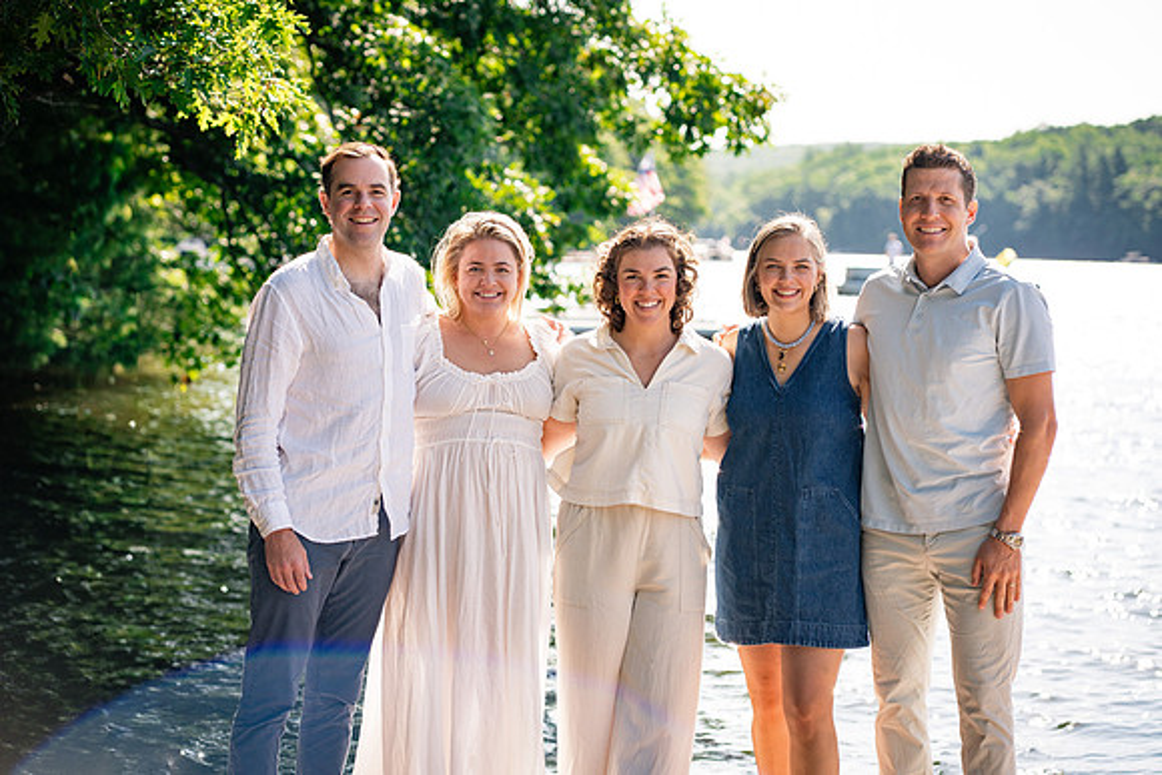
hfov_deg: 23.9
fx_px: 2744
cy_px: 388
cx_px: 581
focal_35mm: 85
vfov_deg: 16.1
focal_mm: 85
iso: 320
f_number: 3.5
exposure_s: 1/1600
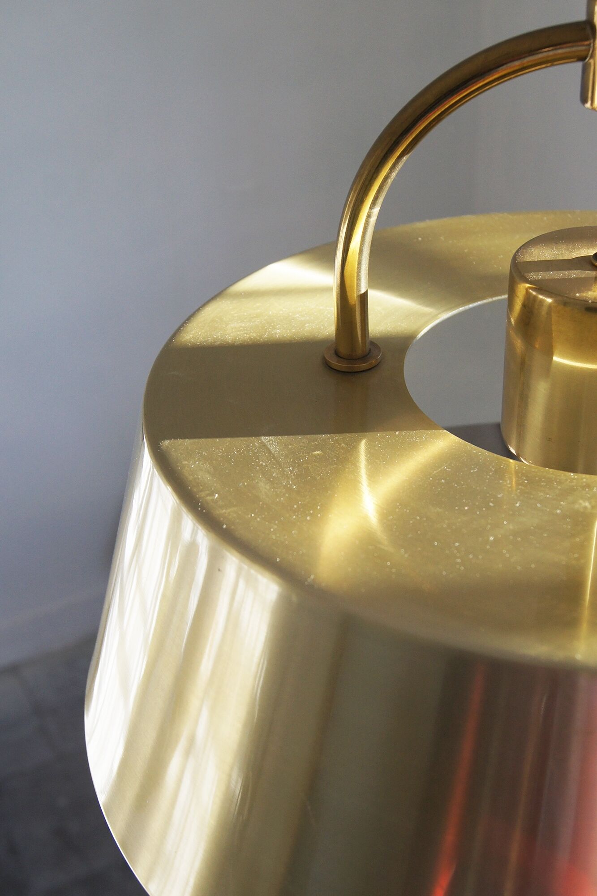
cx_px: 298
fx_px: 1045
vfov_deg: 46.4
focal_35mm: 42
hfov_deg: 31.9
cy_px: 448
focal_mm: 28
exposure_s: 1/200
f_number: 5.6
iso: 400
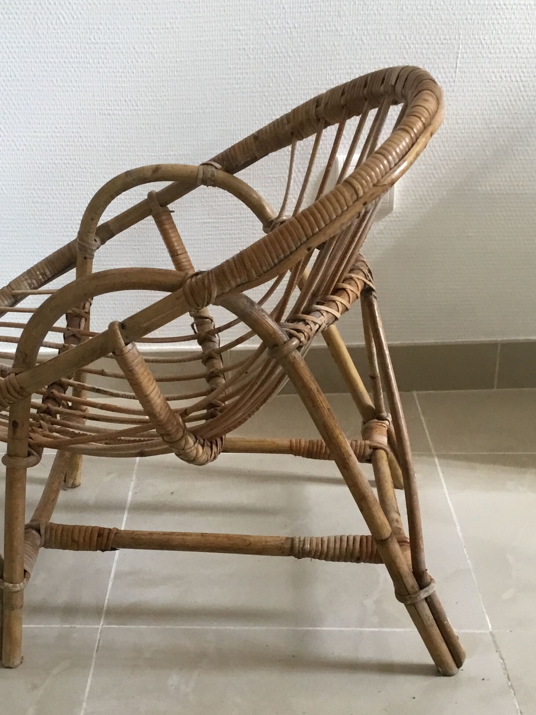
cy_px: 463
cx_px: 185
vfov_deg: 36.5
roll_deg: +2.6
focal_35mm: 52
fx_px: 1074
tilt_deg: -27.8
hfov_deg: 27.9
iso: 50
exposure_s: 1/33
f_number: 2.4
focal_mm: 3.3
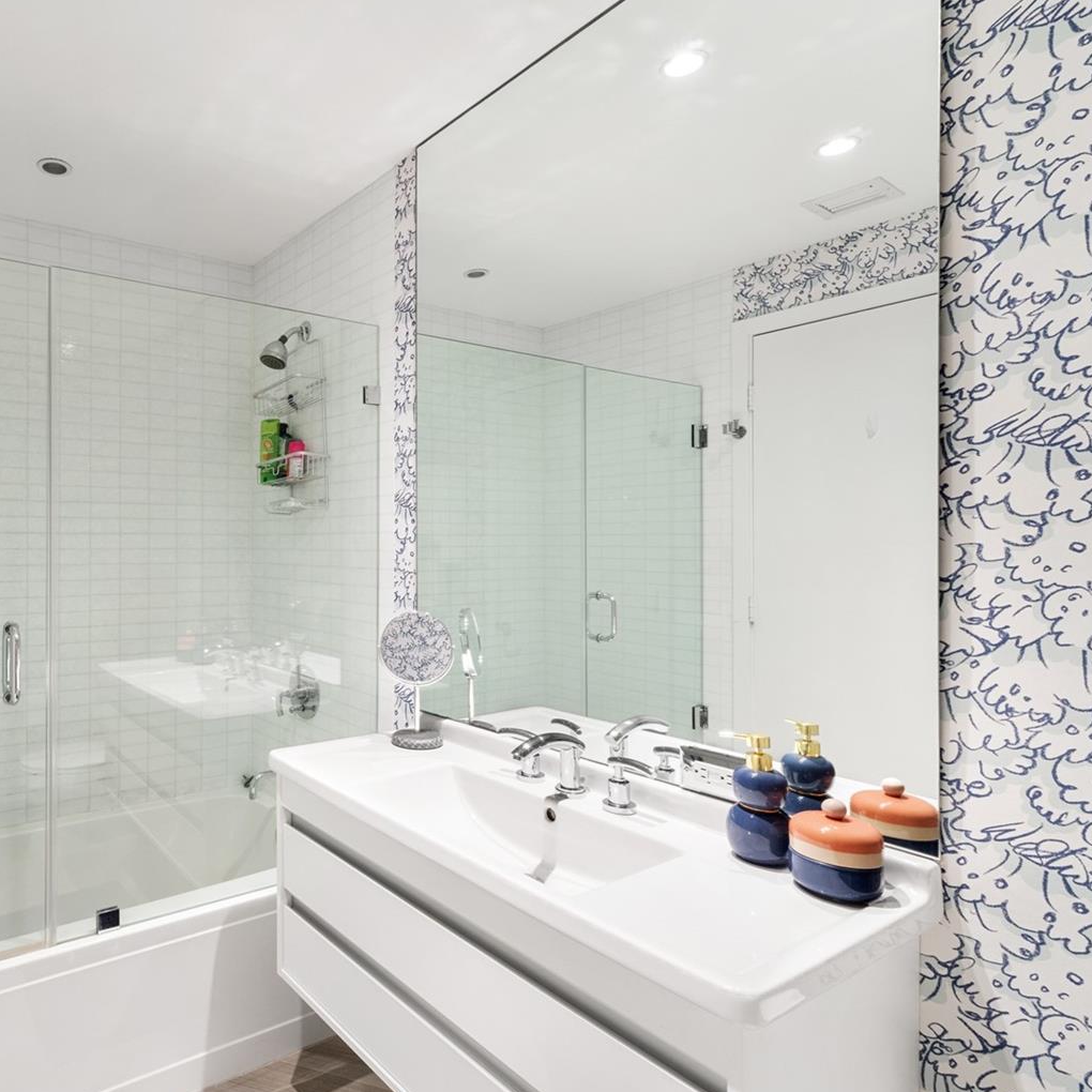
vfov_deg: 74.8
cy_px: 545
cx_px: 255
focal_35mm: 20
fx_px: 714
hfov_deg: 69.2
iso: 500
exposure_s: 1/1.25
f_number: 9
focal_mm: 10
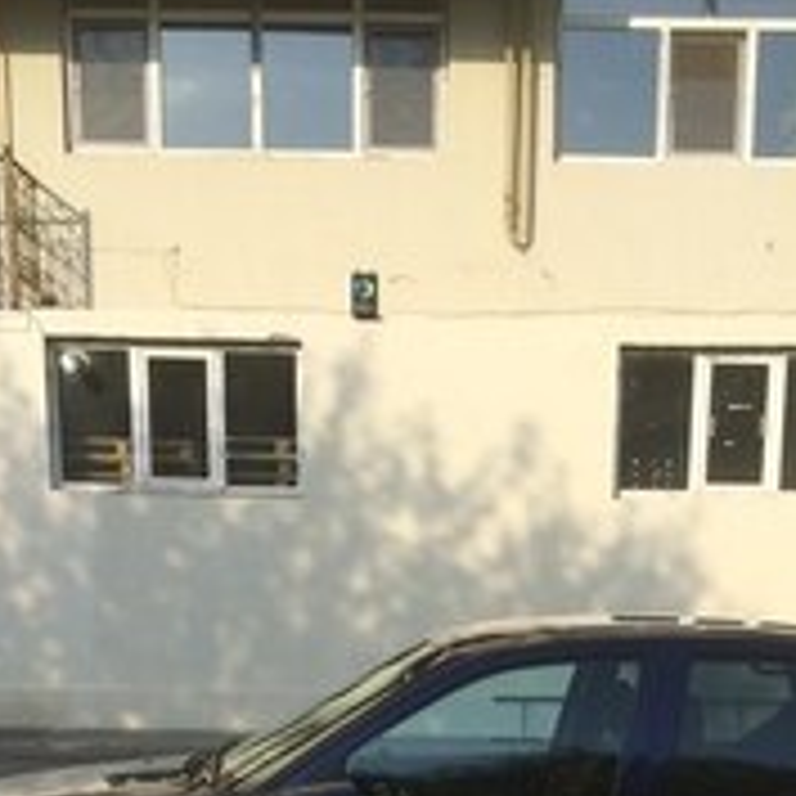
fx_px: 1873
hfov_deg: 23.9
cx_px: 499
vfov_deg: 21.2
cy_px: 1106
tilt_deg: -16.1
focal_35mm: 72
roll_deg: -0.7
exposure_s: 1/1172
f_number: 2.2
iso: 32
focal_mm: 4.15
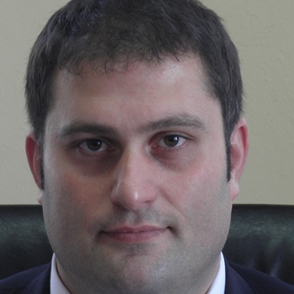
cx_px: 141
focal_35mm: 142
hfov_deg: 12.3
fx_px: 1364
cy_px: 219
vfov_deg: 12.3
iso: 125
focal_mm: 12.55
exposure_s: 1/13
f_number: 3.8
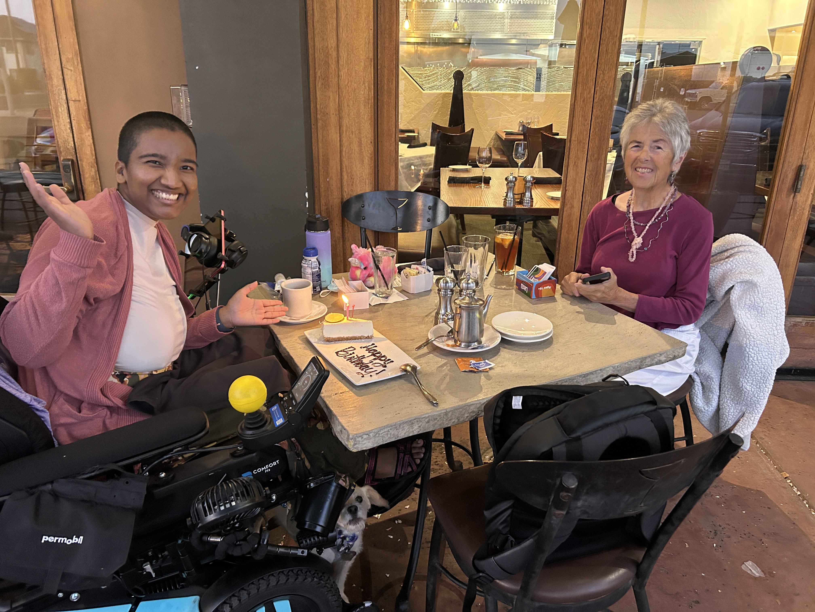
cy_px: 306
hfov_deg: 67.3
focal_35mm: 26
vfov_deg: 53.1
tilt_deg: -19.8
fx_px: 612
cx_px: 408
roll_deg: -0.9
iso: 500
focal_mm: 5.7
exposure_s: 1/30
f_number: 1.5
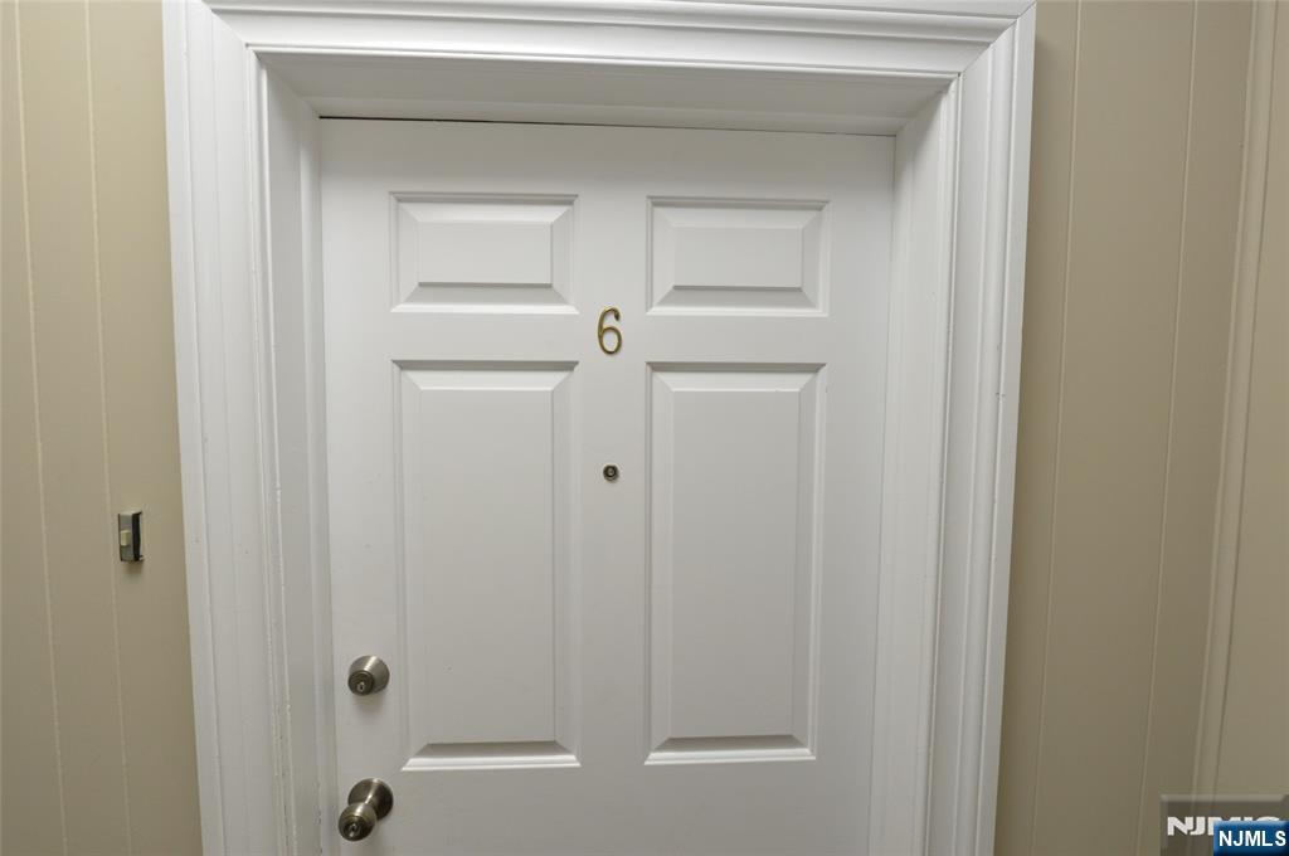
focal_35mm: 14
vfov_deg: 81.1
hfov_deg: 104.3
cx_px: 644
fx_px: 501
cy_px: 428
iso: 2000
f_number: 9
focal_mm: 14
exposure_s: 1/100
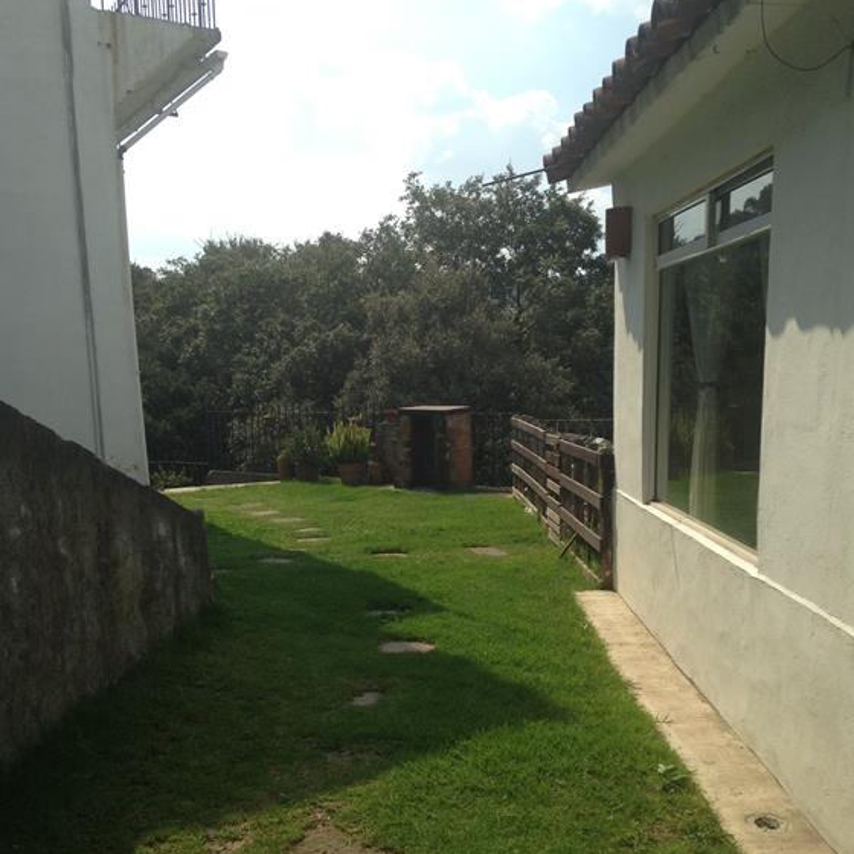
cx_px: 427
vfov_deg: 41.6
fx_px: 1116
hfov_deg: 41.9
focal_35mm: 40
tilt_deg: -6.3
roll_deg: +1.3
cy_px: 529
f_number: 2.4
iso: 50
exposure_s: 1/1748
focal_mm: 4.12
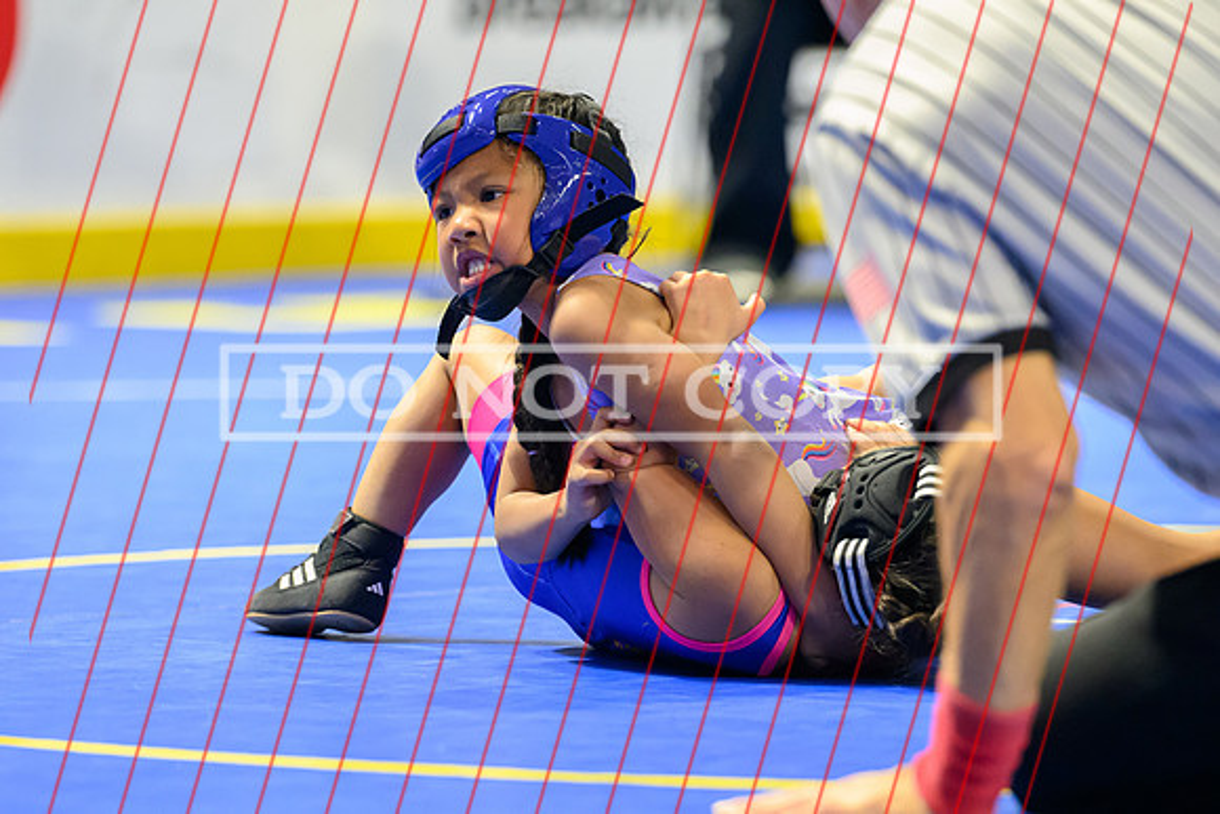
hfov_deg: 7.0
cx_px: 618
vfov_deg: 4.7
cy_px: 553
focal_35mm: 295
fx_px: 10009
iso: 10000
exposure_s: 1/800
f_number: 3.5
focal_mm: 200
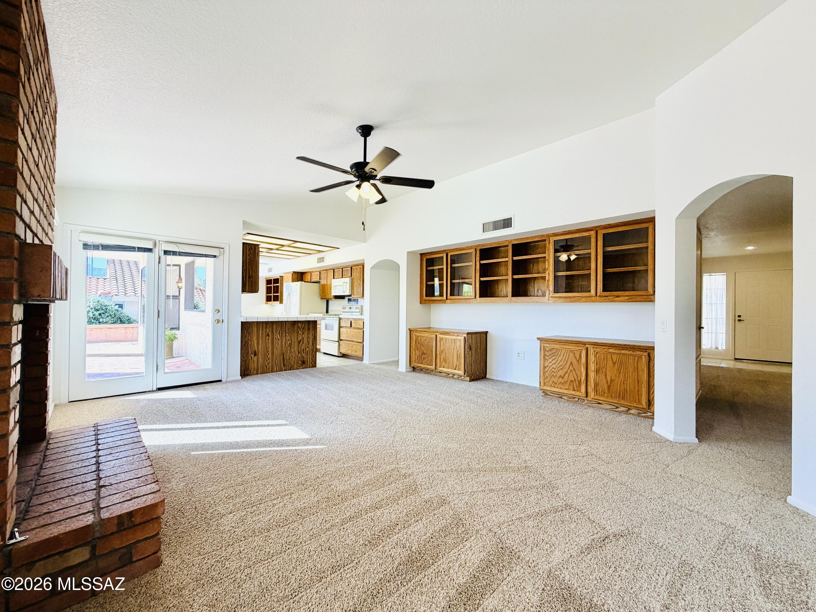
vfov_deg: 85.7
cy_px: 306
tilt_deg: +0.4
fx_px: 330
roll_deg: -1.2
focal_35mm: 14
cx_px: 408
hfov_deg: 102.1
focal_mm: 2.22
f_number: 2.2
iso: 64
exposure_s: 1/120
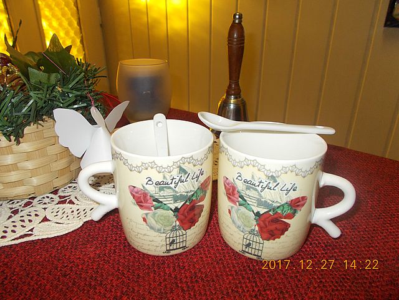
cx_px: 200
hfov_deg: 67.3
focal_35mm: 26
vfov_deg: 53.1
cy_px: 150
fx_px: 300
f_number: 3.2
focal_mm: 4.6
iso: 200
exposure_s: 1/25
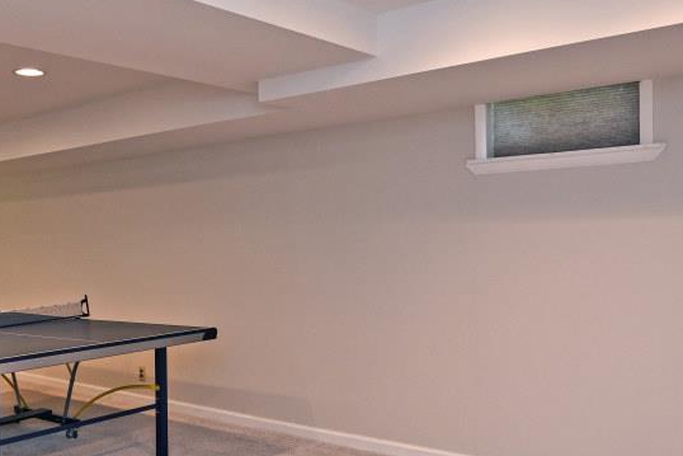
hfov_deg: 49.1
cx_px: 263
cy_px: 239
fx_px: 740
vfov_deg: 34.2
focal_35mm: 39
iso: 400
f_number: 4
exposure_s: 1/60
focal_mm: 14
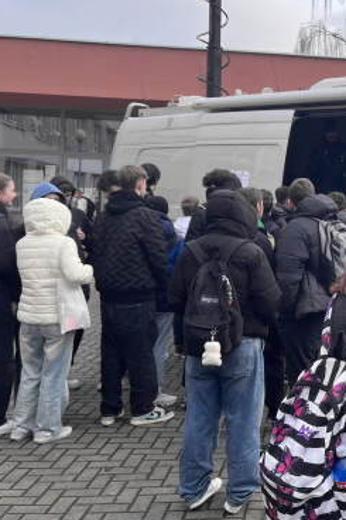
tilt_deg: -2.8
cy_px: 233
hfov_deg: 26.5
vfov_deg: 41.9
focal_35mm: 47
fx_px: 678
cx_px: 377
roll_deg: -1.0
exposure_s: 1/401
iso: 50
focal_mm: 5.1
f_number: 1.6
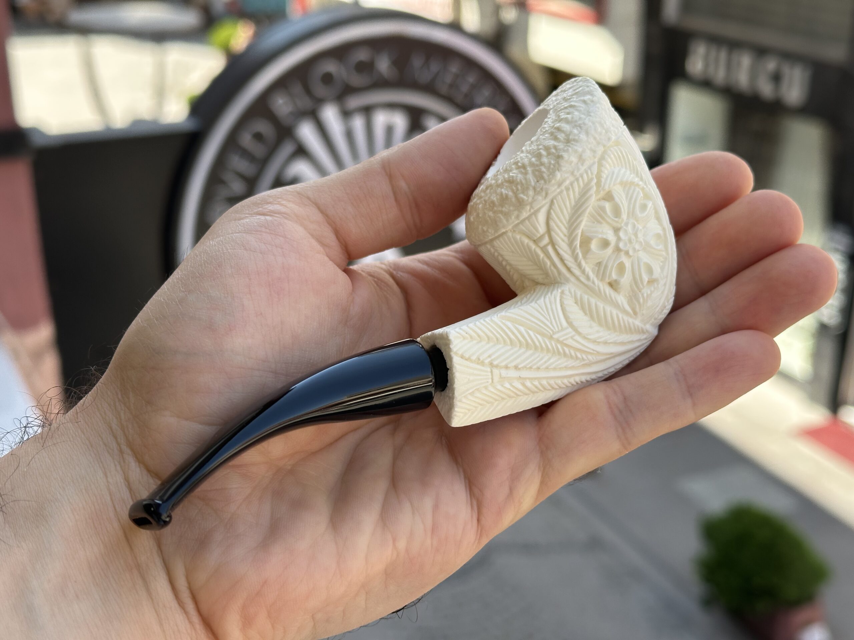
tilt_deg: -21.5
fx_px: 1184
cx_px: 427
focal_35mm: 48
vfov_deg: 30.3
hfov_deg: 39.7
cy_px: 320
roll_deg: -0.4
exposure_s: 1/704
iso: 64
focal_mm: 6.86
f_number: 1.78
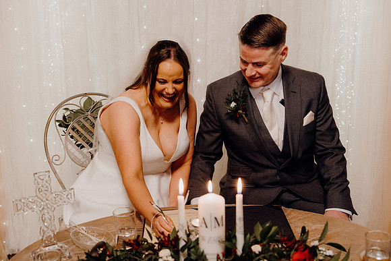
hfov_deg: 38.9
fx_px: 554
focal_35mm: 51
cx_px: 196
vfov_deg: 26.5
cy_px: 130
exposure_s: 1/160
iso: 3200
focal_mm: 51
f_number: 3.5
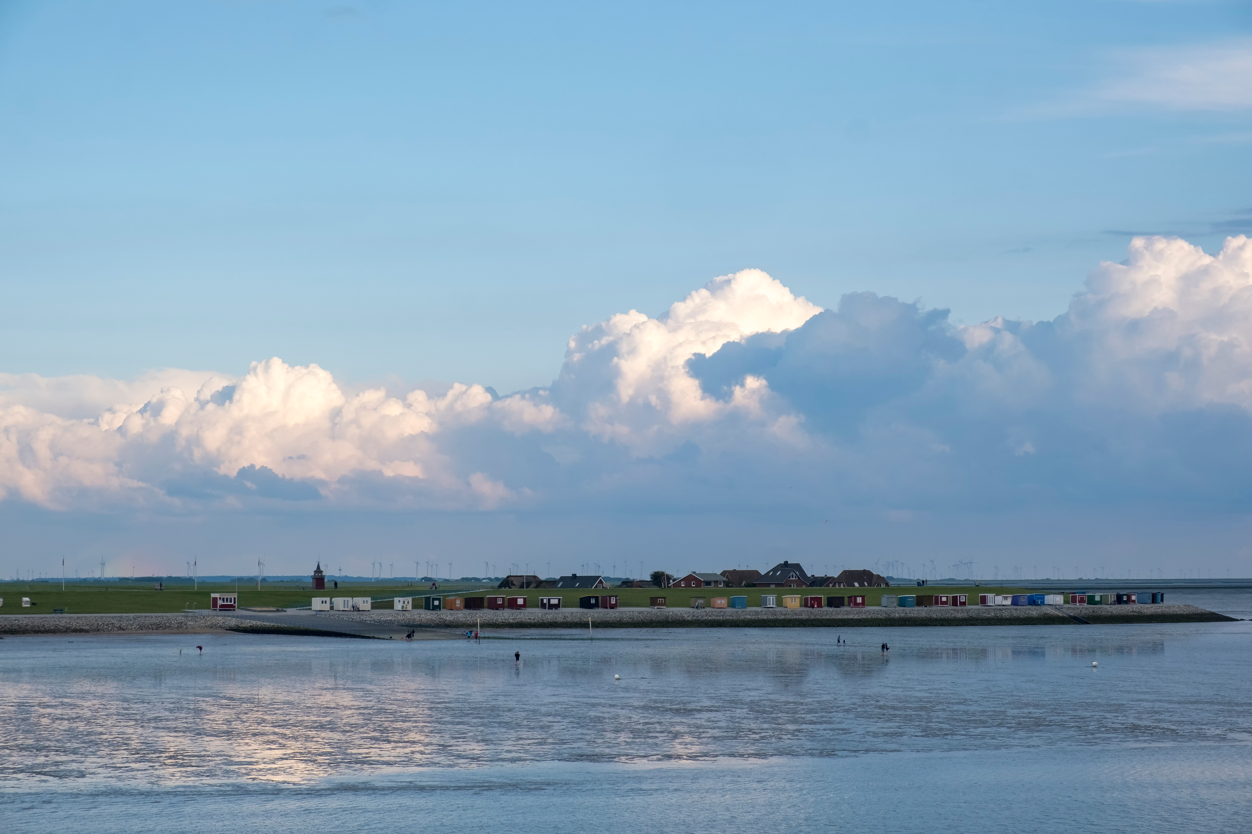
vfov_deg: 16.3
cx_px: 621
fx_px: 2921
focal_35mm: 84
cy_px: 420
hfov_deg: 24.2
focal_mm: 55
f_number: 8
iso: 400
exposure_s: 1/480
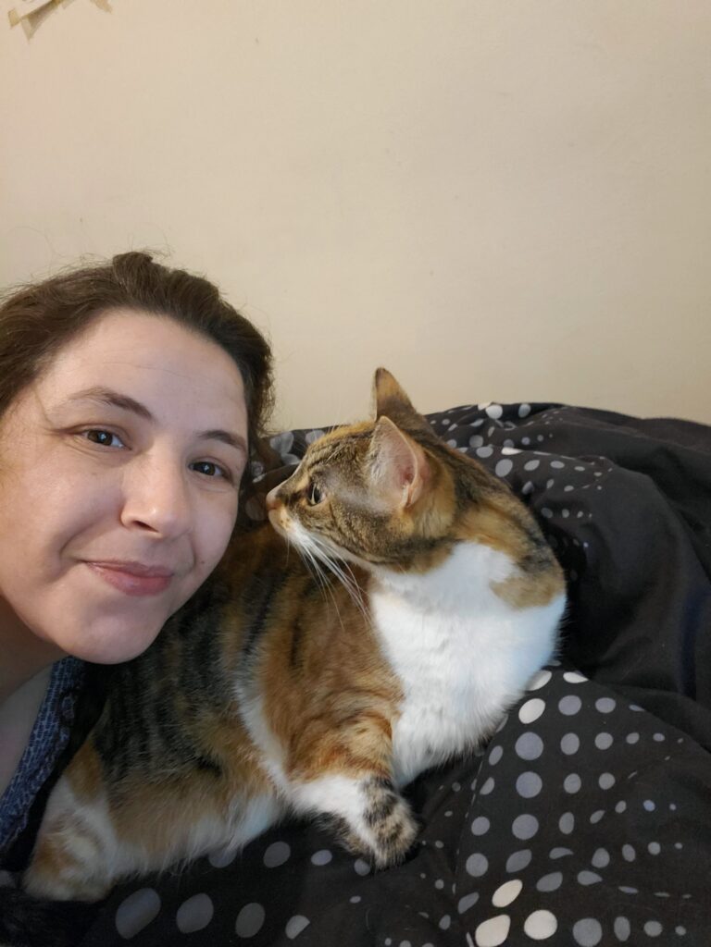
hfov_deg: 54.9
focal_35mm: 25
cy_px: 474
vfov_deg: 69.4
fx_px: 685
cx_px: 356
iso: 800
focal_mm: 3.3
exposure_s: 1/15
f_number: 1.9
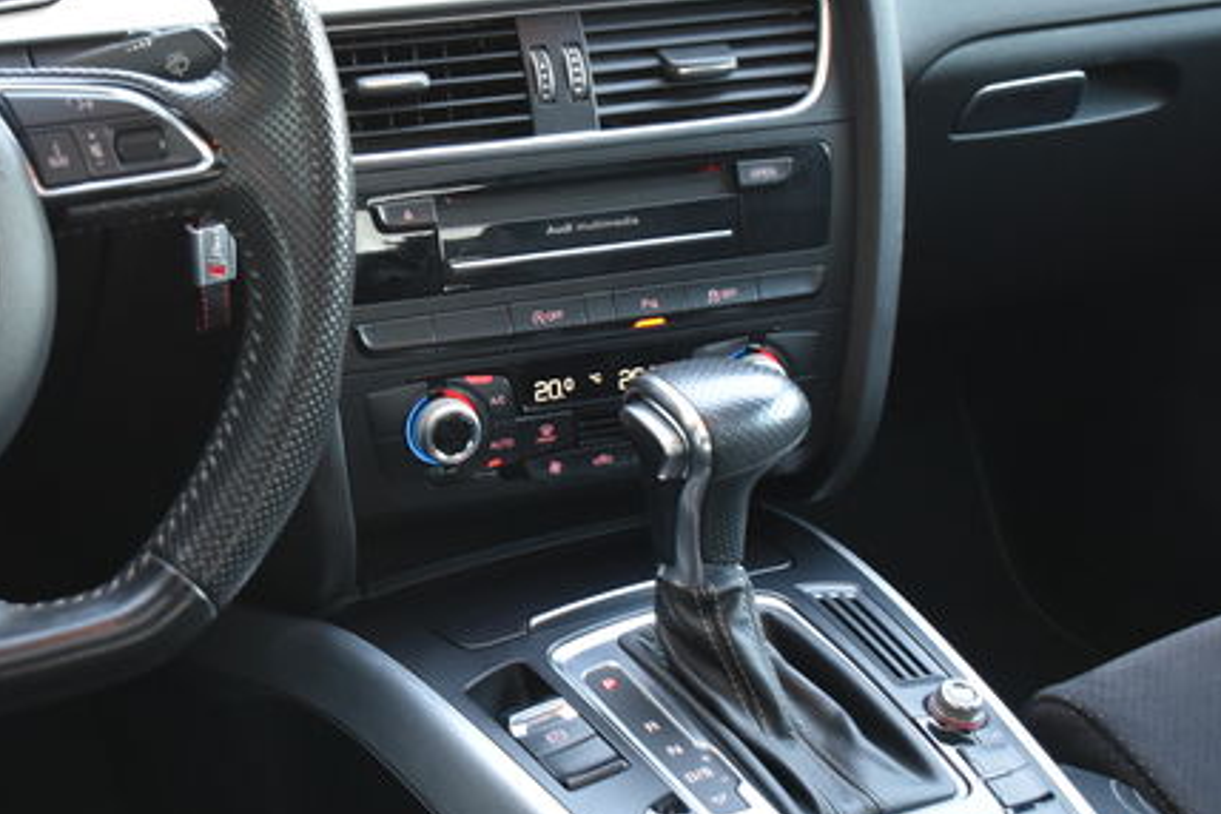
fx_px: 2374
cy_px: 232
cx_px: 322
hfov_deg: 28.5
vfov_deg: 19.4
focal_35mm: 70
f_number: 3.5
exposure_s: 1/60
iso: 800
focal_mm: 20
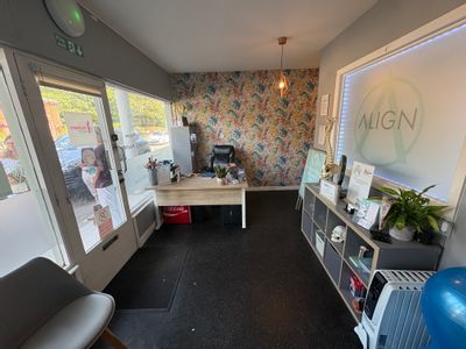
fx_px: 188
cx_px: 233
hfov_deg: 102.1
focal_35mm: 14
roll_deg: +2.4
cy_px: 174
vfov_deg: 85.7
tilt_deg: -14.5
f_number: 2.2
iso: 160
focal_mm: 2.22
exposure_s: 1/99
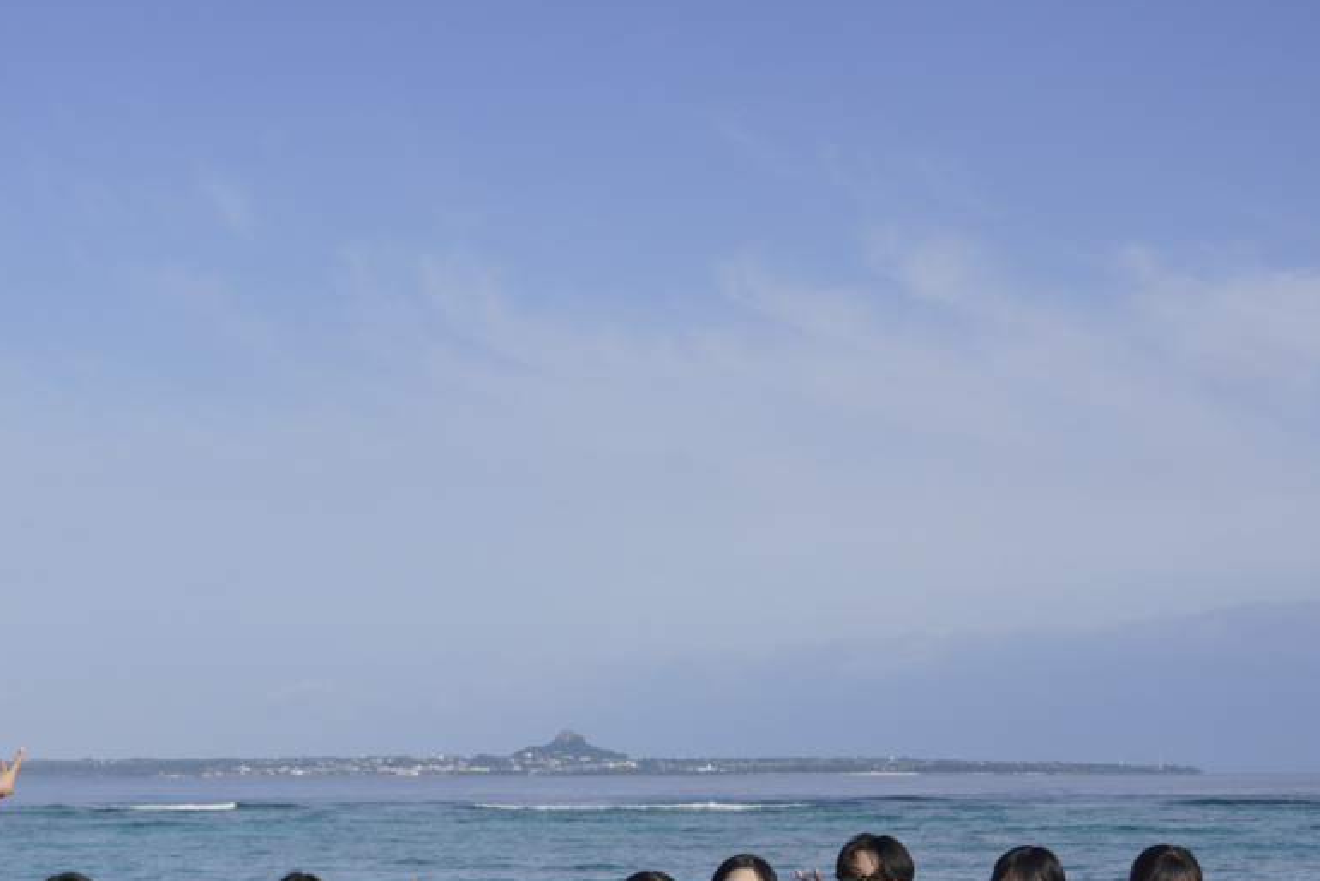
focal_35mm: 63
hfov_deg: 31.3
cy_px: 919
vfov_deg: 20.7
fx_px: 2311
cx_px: 336
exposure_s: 1/1000
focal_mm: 20
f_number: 4.5
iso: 100
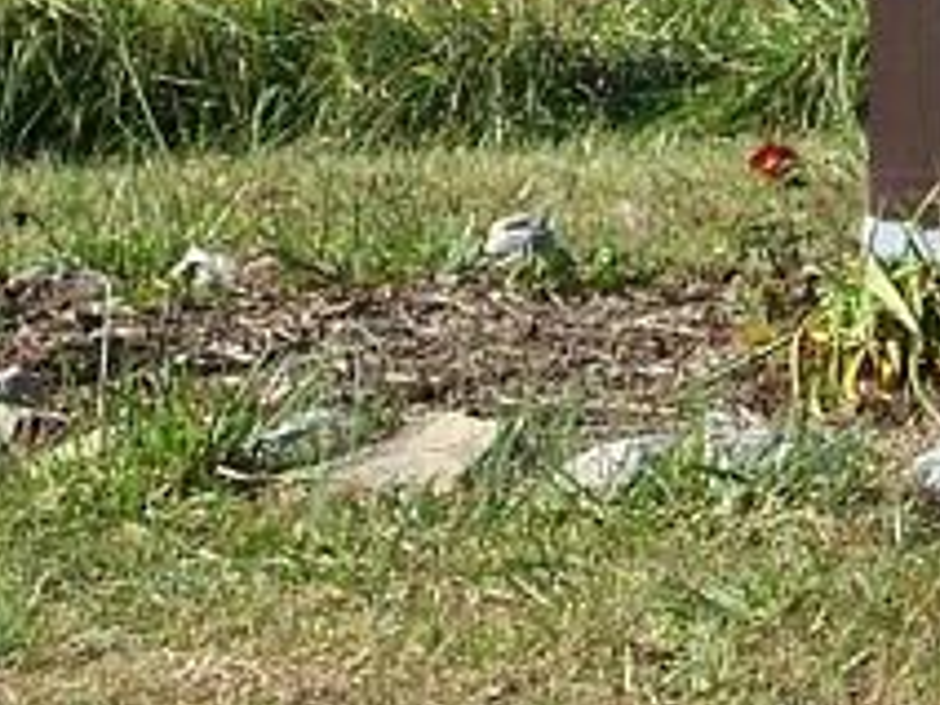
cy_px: -776
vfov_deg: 3.0
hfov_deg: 4.0
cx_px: 1414
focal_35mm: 496
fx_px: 13469
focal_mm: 17.3
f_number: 3.6
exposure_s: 1/500
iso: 64
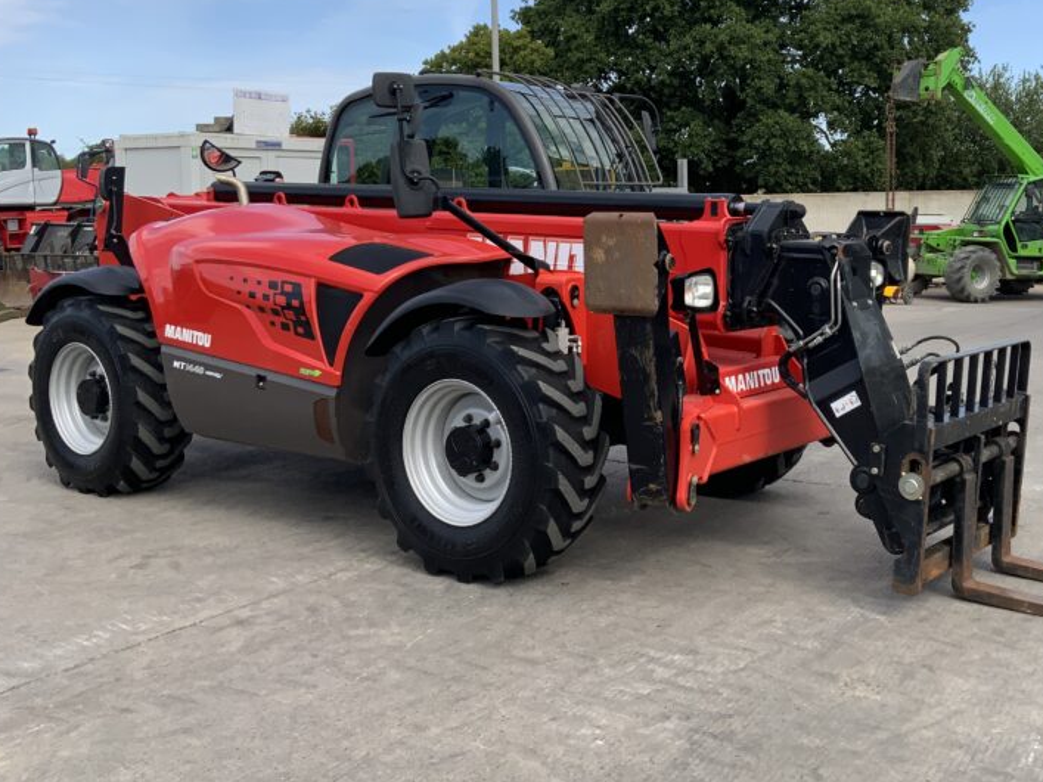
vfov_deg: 34.1
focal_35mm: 42
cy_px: 288
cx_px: 687
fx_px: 1265
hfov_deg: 44.2
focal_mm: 3
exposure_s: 1/1250
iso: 16
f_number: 1.8
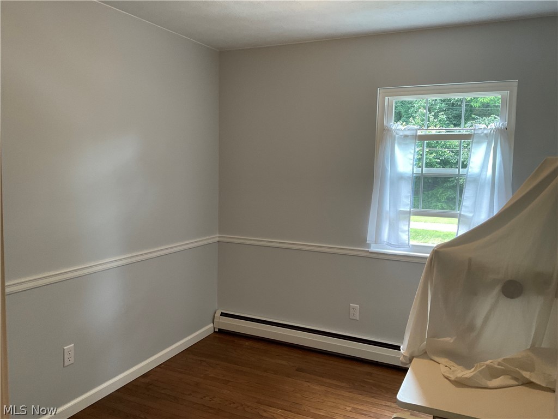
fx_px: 467
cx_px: 279
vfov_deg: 48.2
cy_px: 210
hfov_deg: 61.7
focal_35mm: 29
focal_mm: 3
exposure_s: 1/60
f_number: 1.8
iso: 64
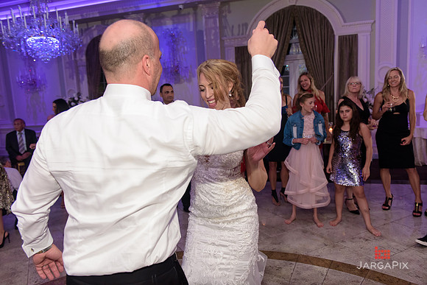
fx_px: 320
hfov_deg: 67.4
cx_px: 214
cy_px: 142
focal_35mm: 27
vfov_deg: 48.0
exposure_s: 1/125
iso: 1600
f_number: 3.2
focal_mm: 27
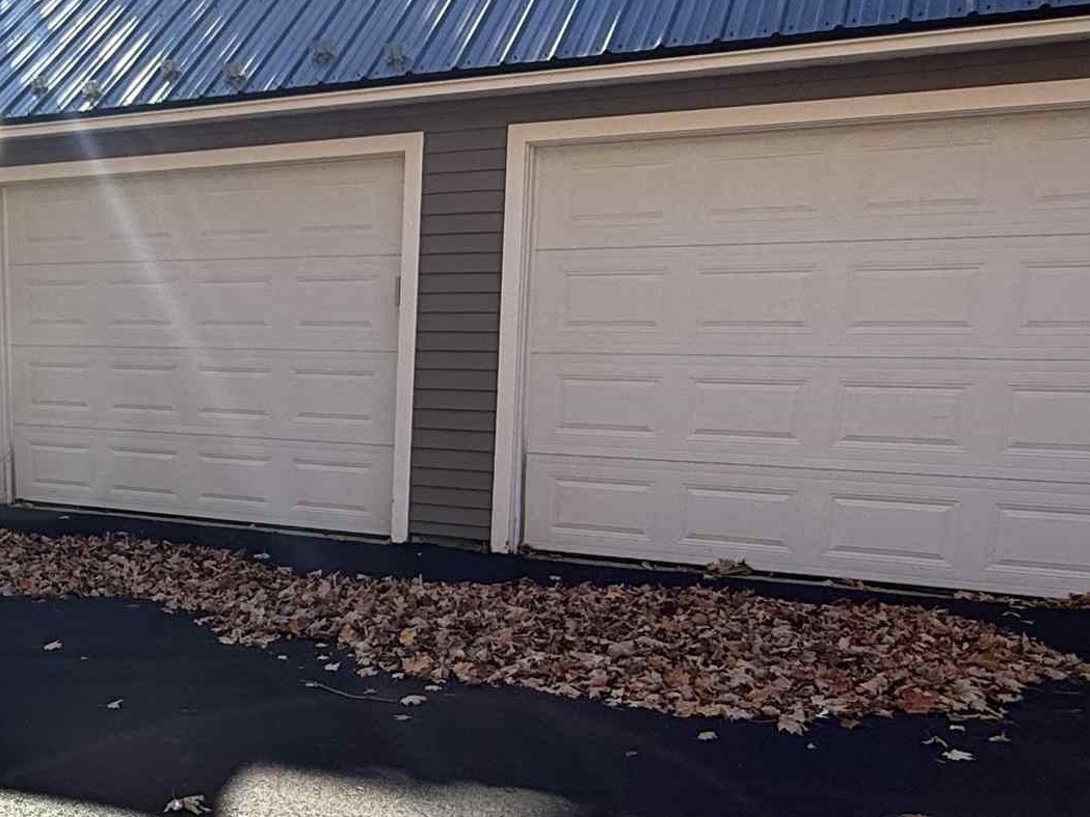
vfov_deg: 35.0
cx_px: 64
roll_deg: +1.1
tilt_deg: -9.6
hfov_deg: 41.3
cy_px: 512
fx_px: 1291
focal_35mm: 41
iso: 50
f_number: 2.2
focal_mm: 2.22
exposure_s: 1/522
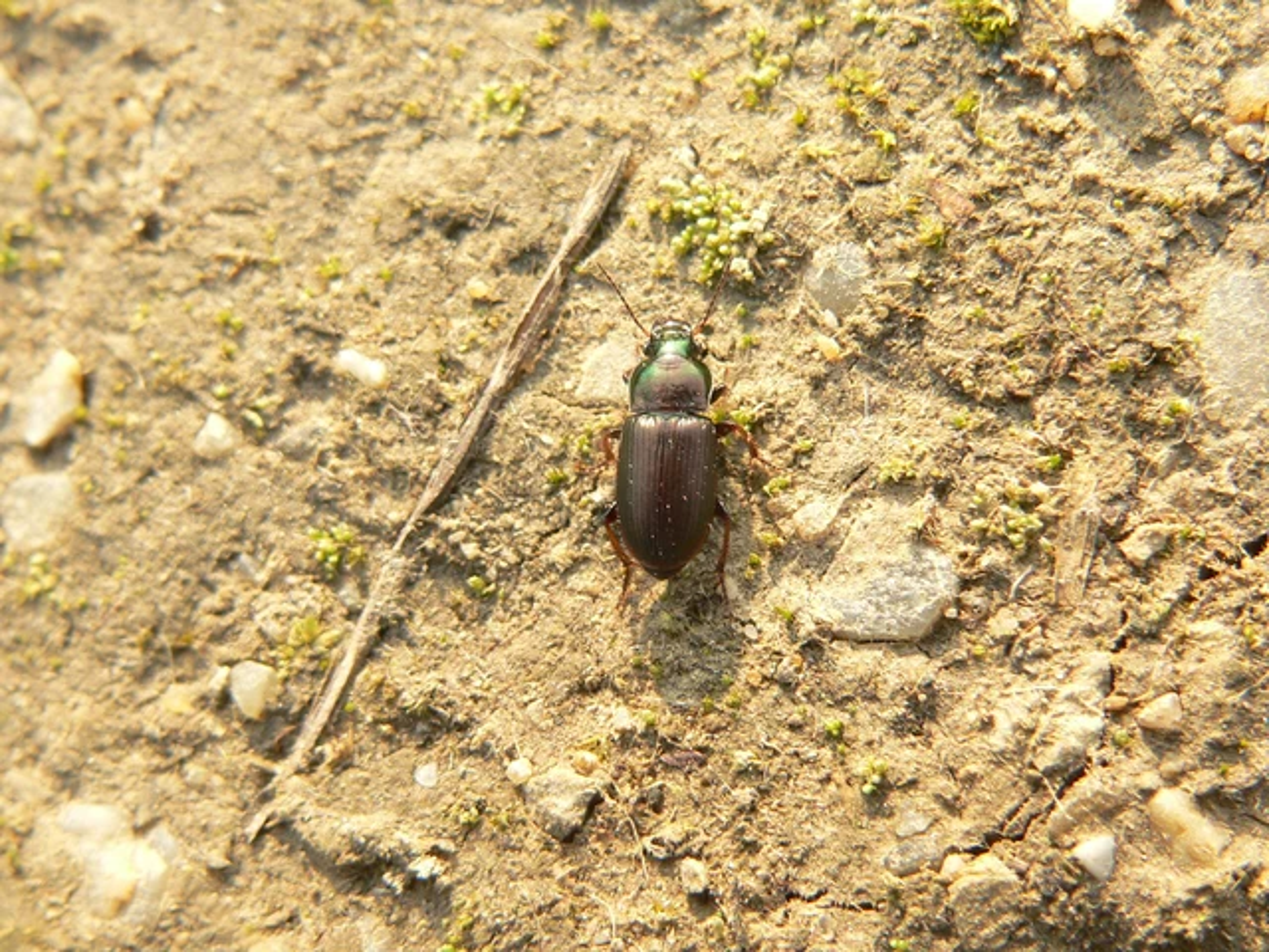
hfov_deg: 27.8
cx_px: 634
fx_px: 2566
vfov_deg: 21.0
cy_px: 476
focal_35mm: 70
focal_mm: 11.6
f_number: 4
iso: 100
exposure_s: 1/125
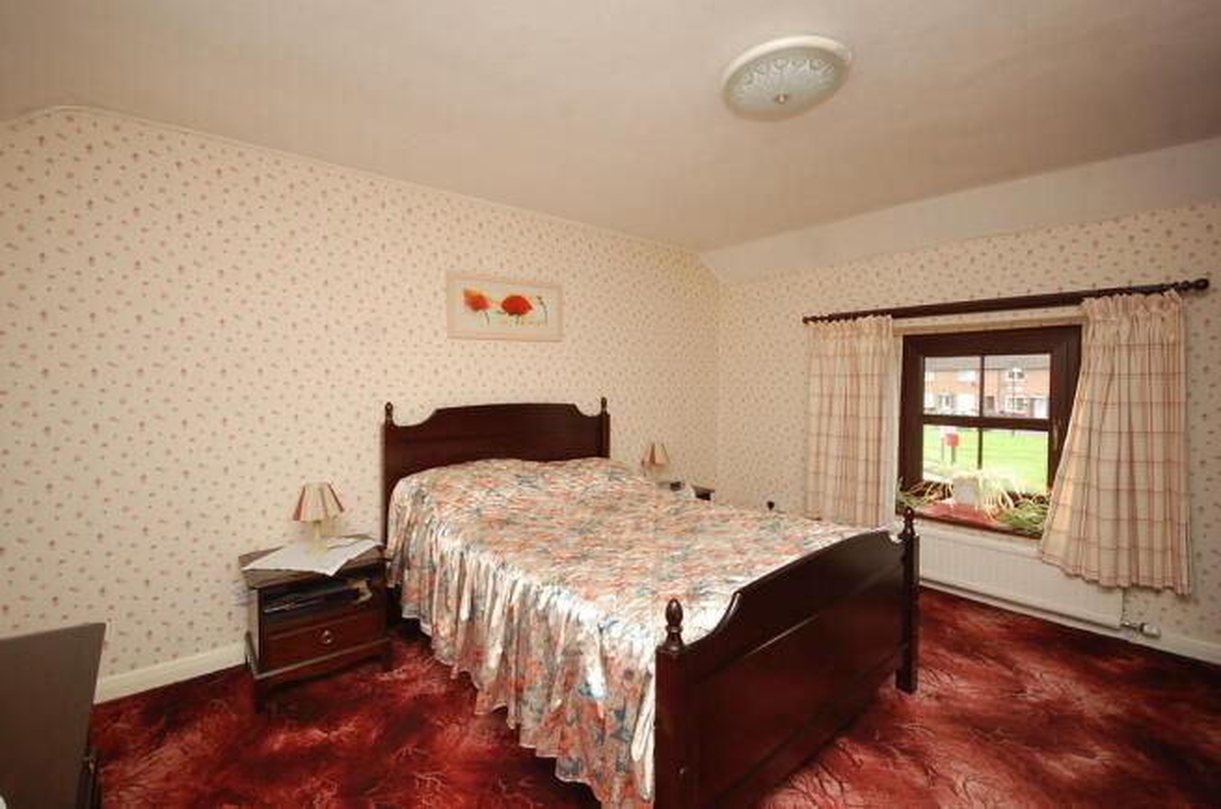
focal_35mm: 15
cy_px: 404
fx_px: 508
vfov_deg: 77.1
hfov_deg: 100.5
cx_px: 610
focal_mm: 10
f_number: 4
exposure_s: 1/60
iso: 400
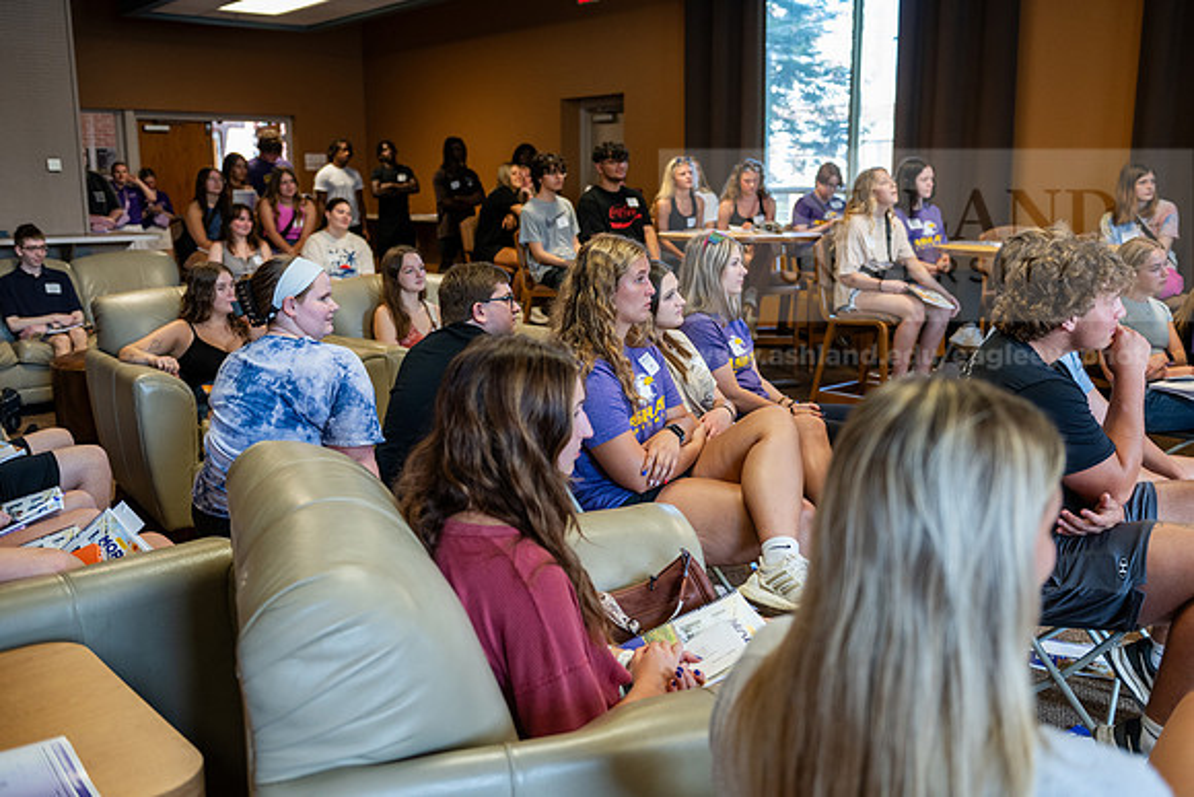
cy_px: 398
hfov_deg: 55.8
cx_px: 597
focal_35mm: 34
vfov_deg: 38.9
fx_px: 1128
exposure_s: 1/160
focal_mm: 34
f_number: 3.2
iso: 800
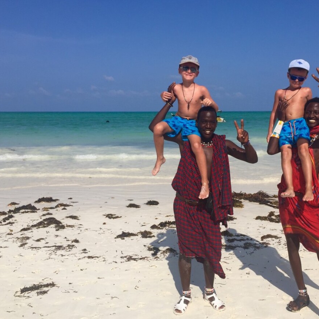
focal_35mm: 35
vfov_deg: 47.2
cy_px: 157
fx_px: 365
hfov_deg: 46.7
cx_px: 203
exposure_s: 1/3968
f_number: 2.2
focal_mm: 4.15
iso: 32
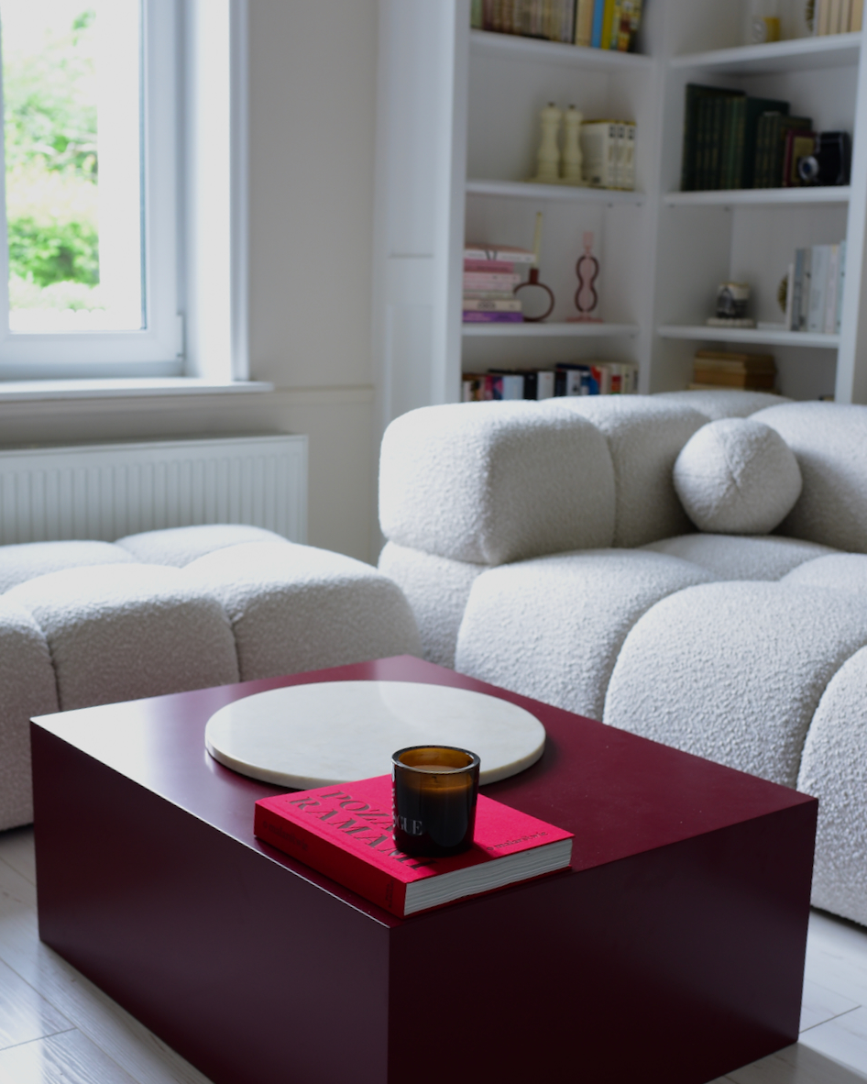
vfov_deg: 45.7
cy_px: 606
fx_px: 1283
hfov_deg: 37.3
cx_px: 436
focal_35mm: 40
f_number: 4.5
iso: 400
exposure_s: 1/30
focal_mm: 35
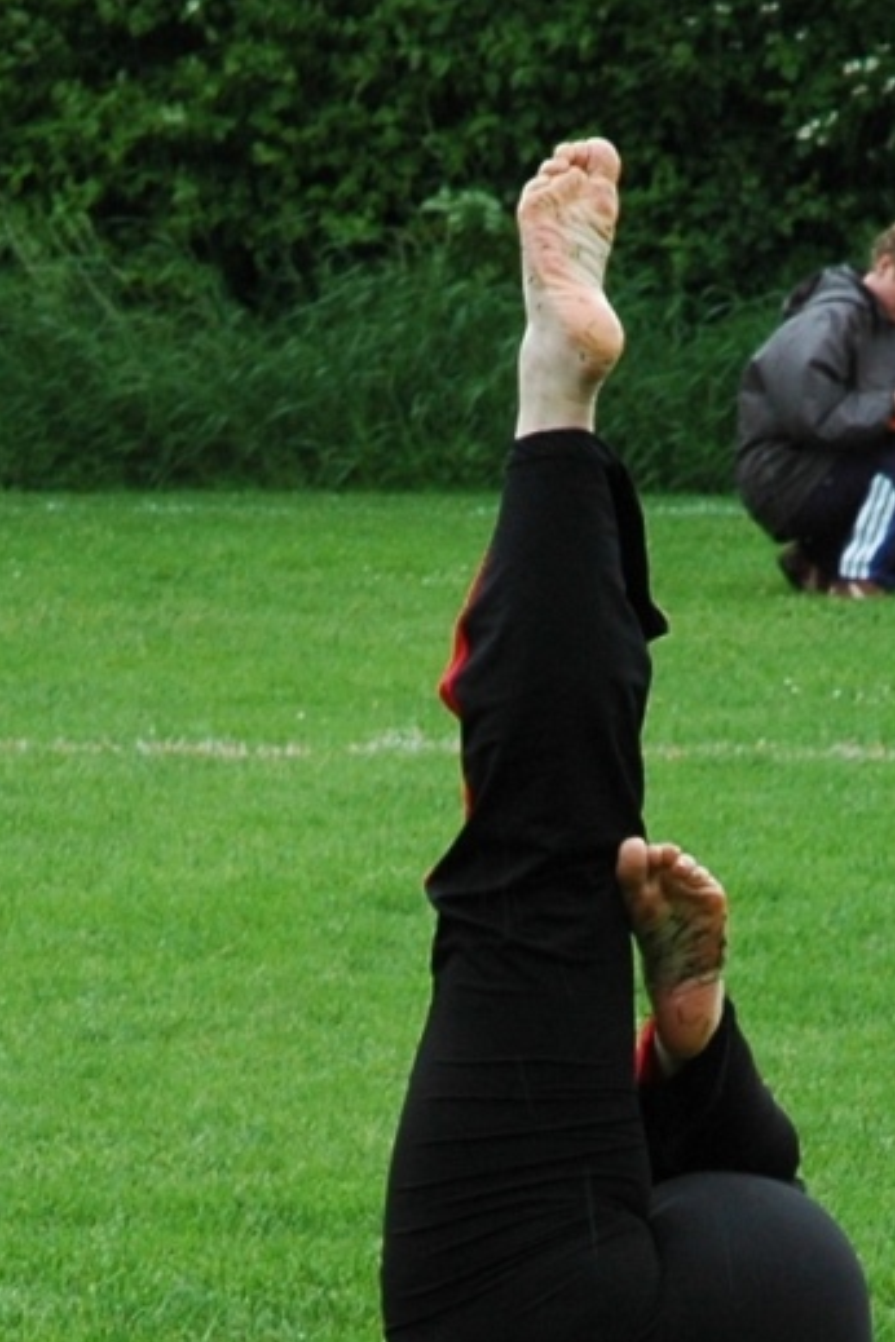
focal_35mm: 162
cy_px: 949
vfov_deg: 12.7
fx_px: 6041
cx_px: 398
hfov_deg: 8.5
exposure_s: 1/100
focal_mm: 70
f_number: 9
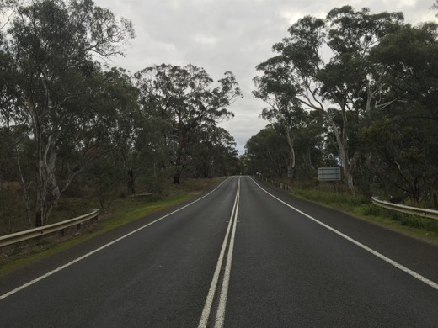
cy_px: 164
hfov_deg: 61.7
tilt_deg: +1.7
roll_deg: +1.1
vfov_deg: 48.2
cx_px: 219
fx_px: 367
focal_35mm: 29
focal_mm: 4.15
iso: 32
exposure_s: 1/151
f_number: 2.2
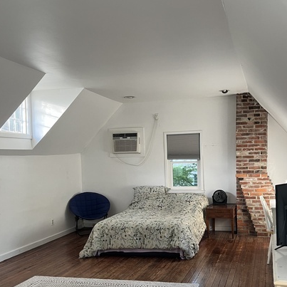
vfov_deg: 43.5
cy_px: 180
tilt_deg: -3.9
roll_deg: +1.0
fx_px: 356
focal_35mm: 38
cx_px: 174
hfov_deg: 43.6
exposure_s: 1/69
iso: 125
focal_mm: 5.1
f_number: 1.6
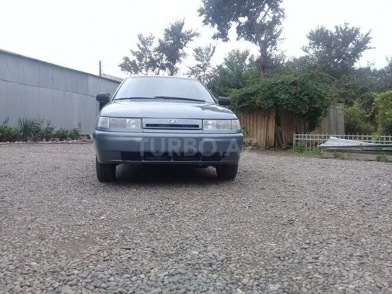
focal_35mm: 31
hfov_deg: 58.4
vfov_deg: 45.4
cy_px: 147
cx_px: 196
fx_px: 351
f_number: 2.2
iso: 50
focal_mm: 3.3
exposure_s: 1/506
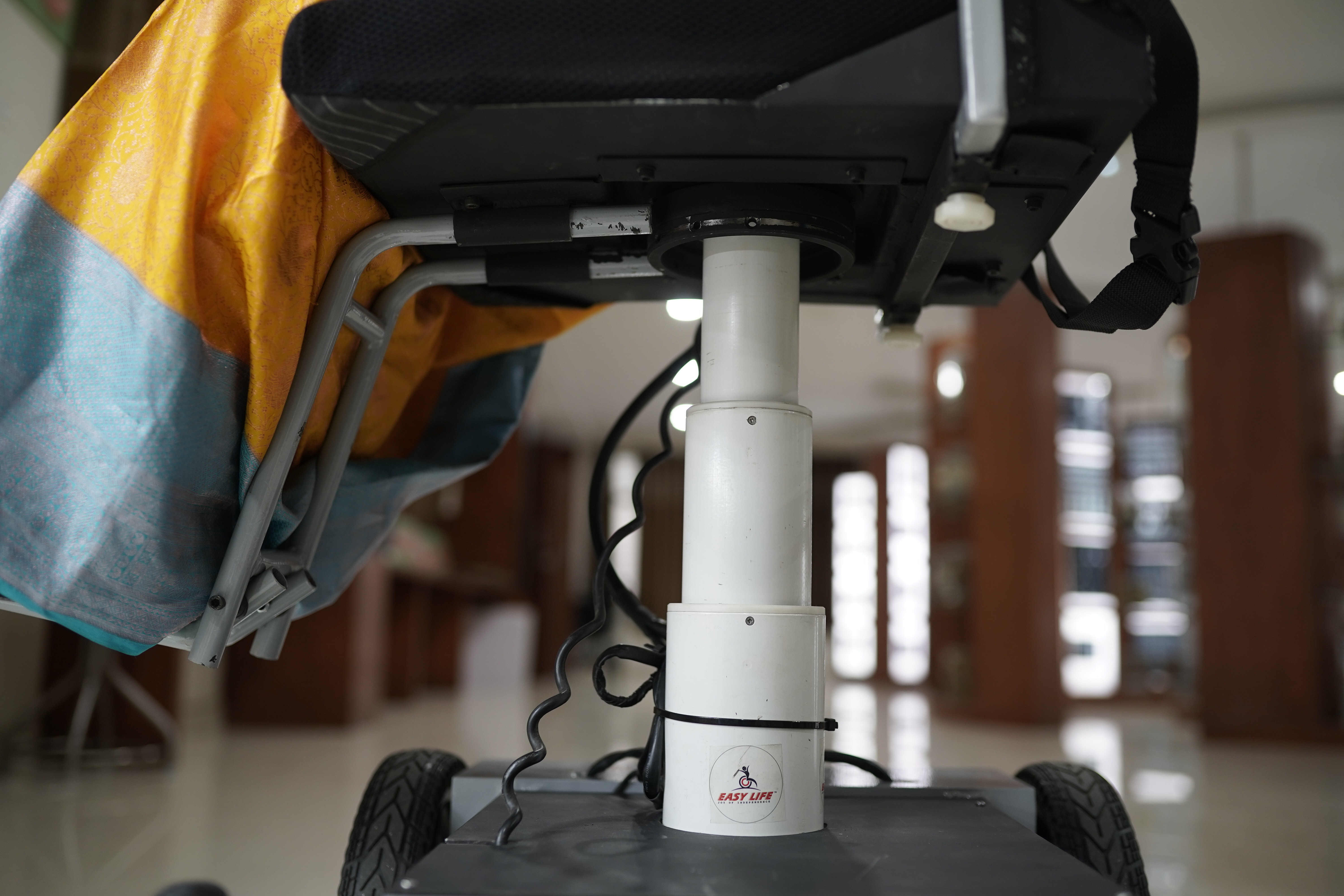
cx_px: 672
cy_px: 448
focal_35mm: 35
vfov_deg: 37.9
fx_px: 1307
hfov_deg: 54.4
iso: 500
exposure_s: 1/125
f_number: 1.8
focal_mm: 35
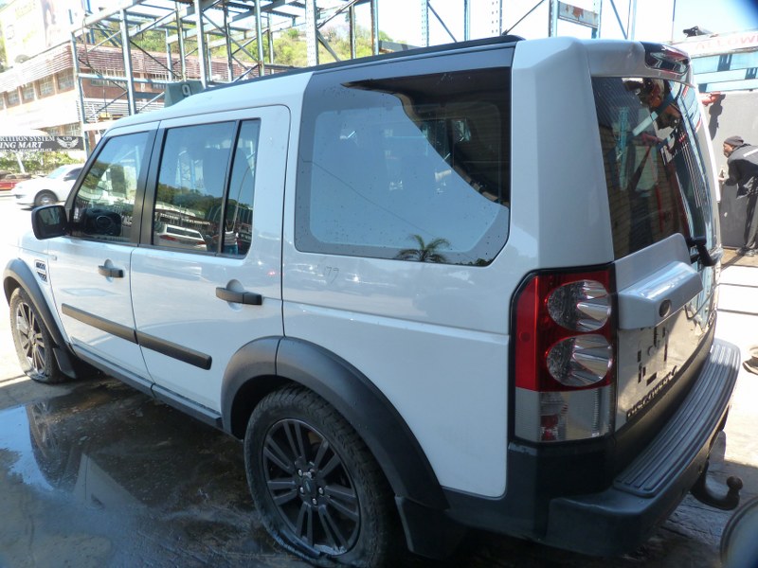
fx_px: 547
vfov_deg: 54.9
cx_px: 379
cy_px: 284
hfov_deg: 69.4
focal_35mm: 25
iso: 125
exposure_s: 1/100
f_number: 3.2
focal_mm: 4.5
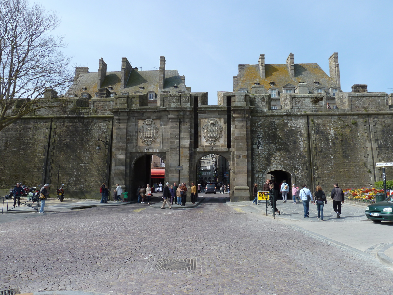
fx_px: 284
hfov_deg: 69.4
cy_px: 148
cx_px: 196
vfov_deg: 54.9
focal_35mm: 25
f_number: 4.5
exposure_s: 1/400
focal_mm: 4.1
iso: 80
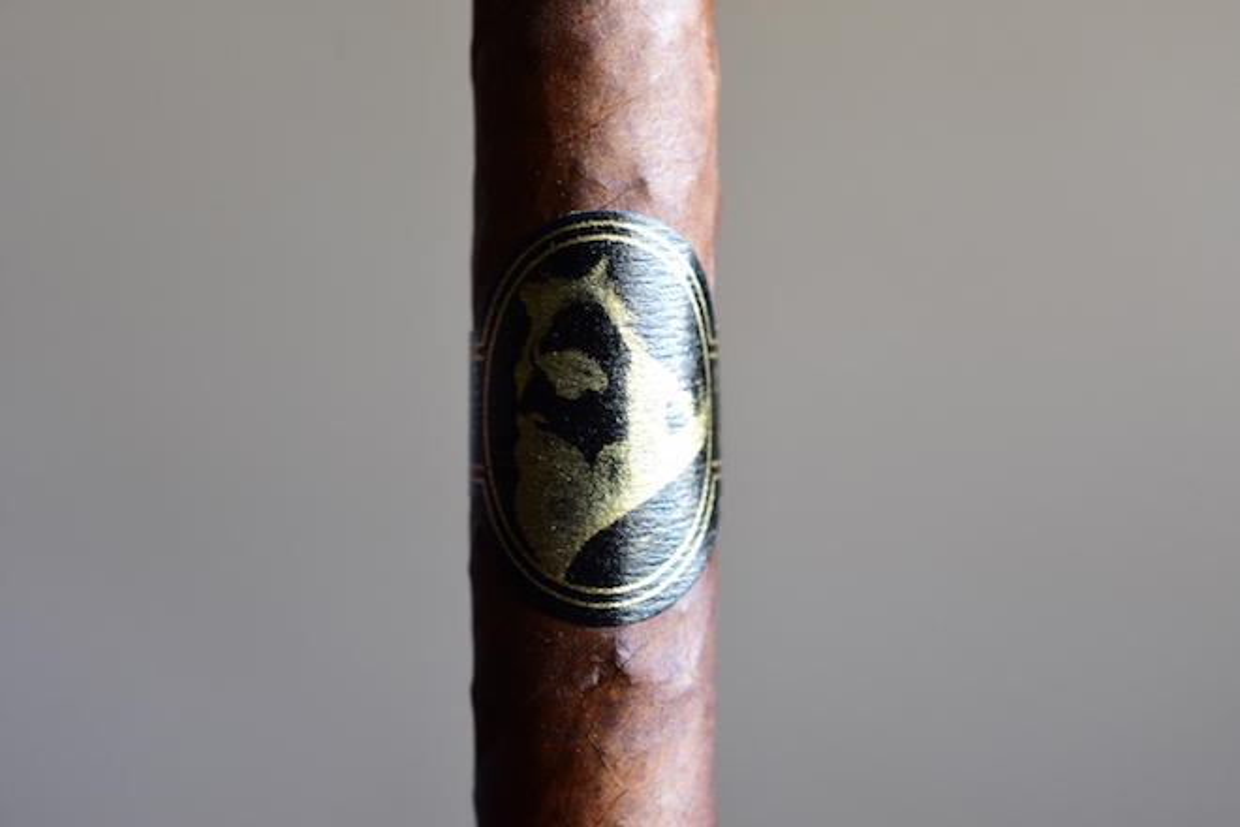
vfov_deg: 22.6
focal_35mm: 60
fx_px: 2067
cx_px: 620
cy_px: 414
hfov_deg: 33.4
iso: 1000
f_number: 5.6
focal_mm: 40
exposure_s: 1/30
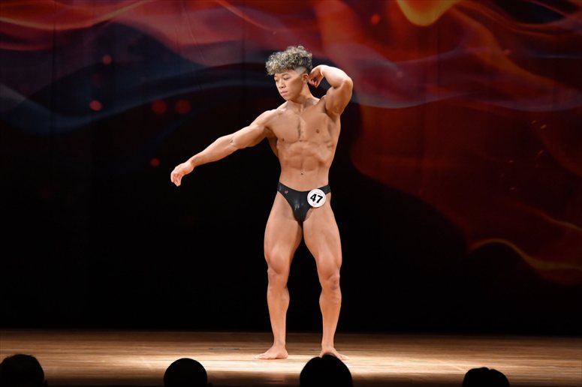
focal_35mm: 225
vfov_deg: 6.1
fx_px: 3636
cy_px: 194
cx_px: 291
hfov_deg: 9.2
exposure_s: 1/400
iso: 4000
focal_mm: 150
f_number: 5.6
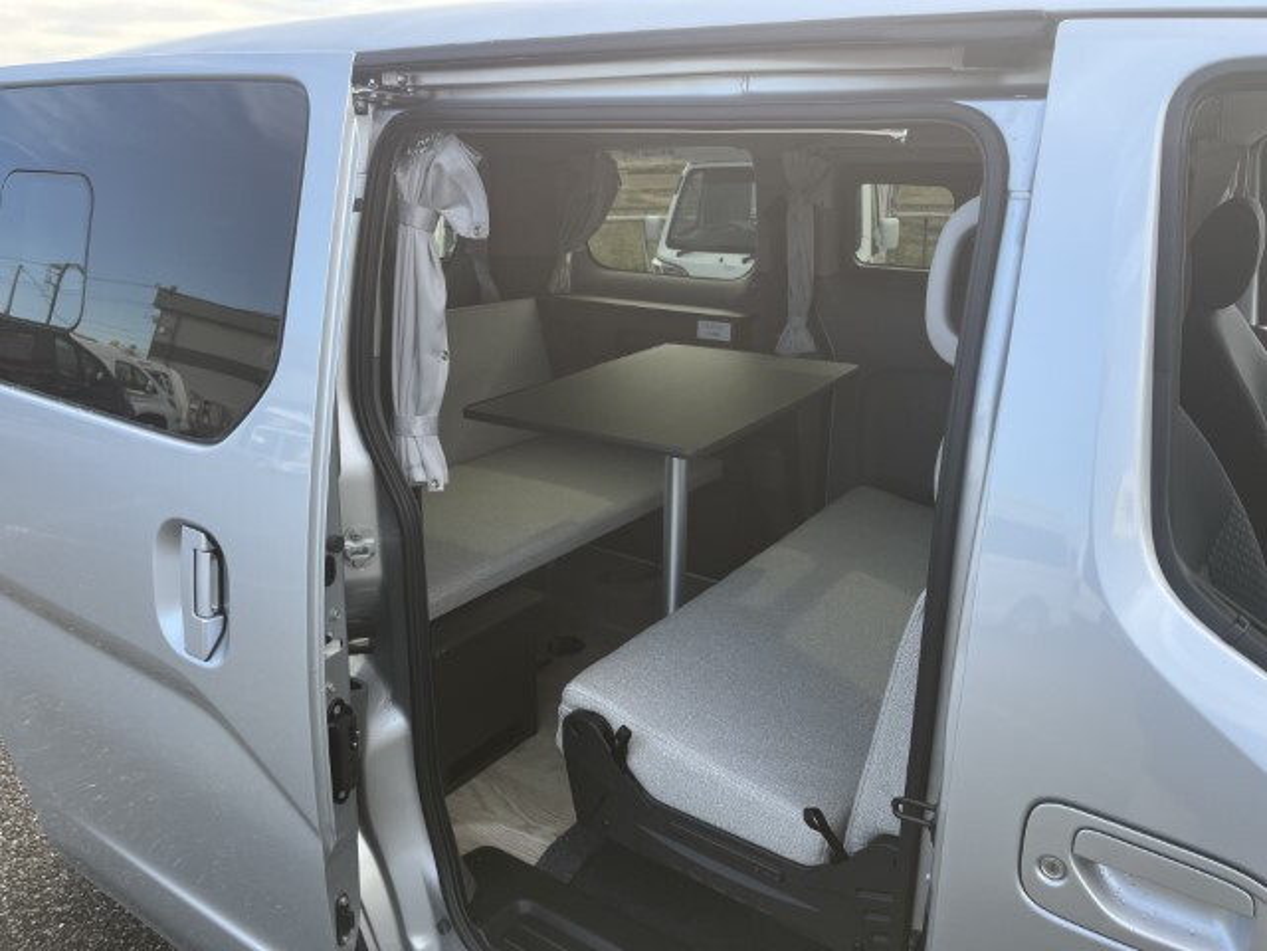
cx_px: 634
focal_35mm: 26
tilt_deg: -18.3
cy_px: 476
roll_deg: +1.5
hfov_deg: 67.3
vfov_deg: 53.1
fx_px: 952
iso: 50
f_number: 1.6
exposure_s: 1/577
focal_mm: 5.1
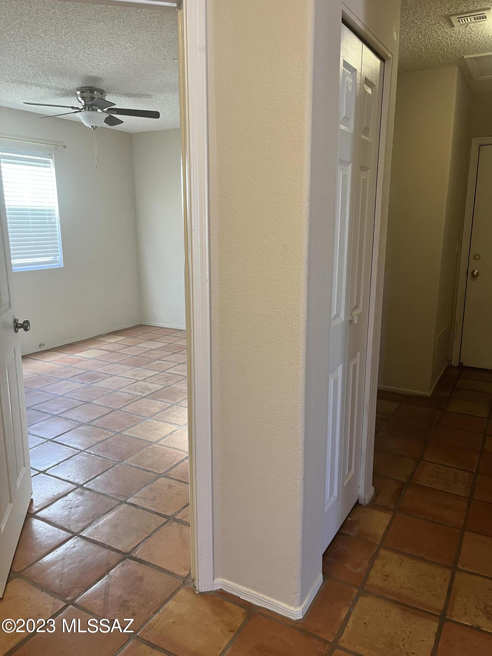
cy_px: 328
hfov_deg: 53.1
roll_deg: -0.3
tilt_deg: -12.6
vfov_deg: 67.3
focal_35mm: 26
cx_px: 246
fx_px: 493
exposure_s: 1/60
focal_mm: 5.1
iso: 100
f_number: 1.6
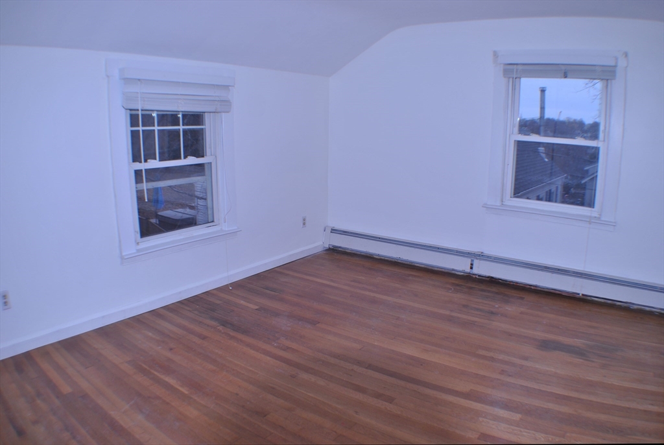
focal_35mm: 36
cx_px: 332
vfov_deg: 37.0
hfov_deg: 53.1
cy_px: 222
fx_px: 665
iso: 100
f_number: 4
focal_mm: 24
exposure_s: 1/100
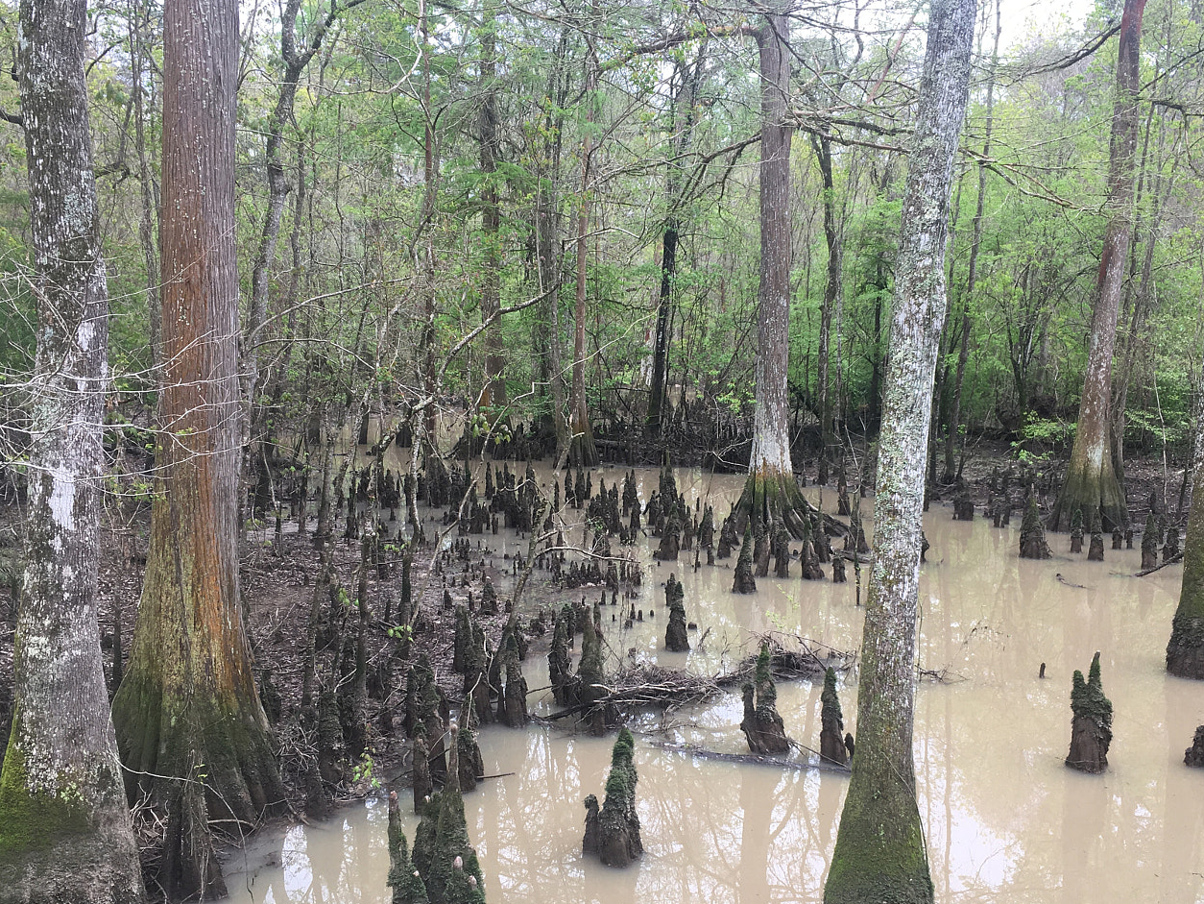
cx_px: 646
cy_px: 539
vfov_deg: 38.5
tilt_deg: -8.9
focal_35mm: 37
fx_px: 1287
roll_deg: -0.8
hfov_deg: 50.1
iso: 25
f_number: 2.2
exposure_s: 1/120
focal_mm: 4.15
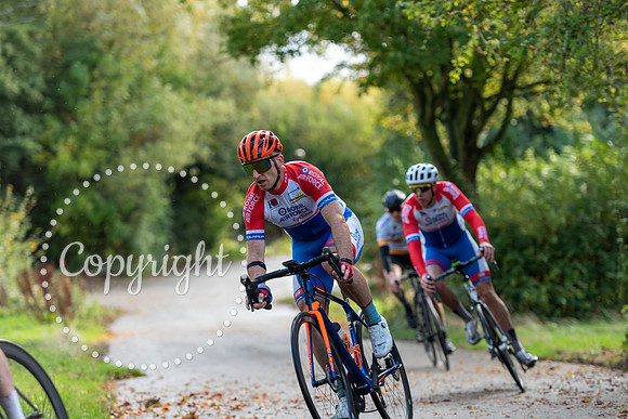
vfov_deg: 11.0
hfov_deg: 16.4
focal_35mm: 125
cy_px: 210
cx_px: 314
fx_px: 2181
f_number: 3.2
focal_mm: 125
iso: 200
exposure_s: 1/320
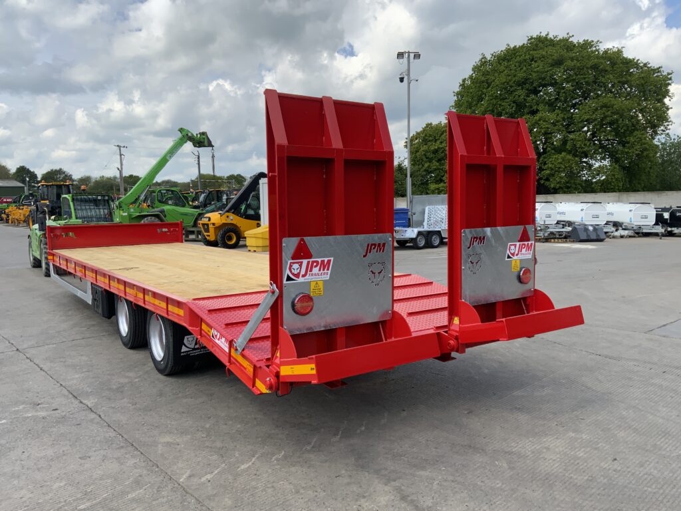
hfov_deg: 61.7
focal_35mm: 29
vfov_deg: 48.2
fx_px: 571
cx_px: 340
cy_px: 256
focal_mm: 3
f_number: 1.8
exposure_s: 1/1626
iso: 16
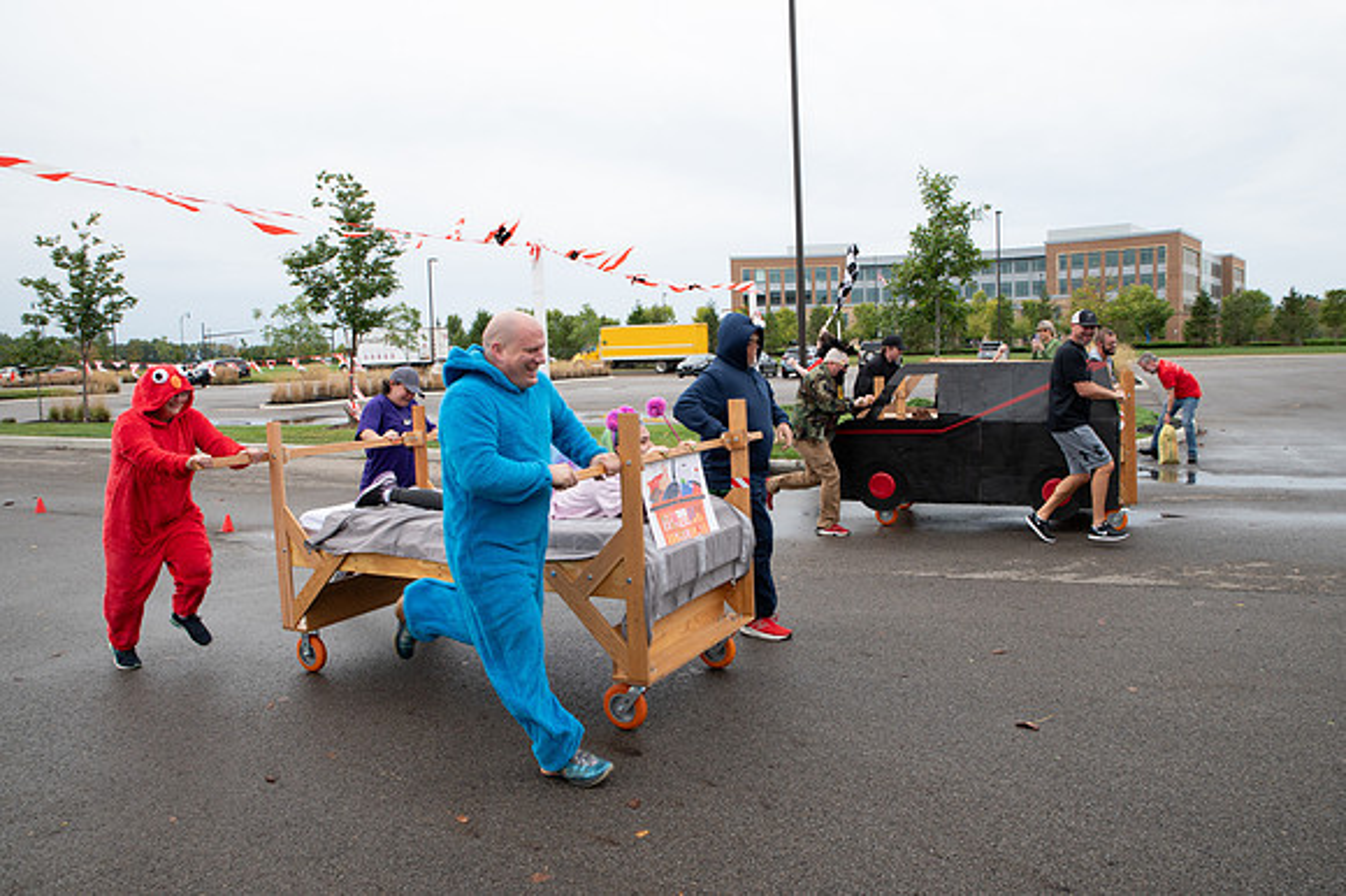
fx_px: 919
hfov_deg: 72.4
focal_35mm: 25
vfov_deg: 52.0
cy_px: 448
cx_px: 682
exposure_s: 1/320
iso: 640
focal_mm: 24
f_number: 7.1
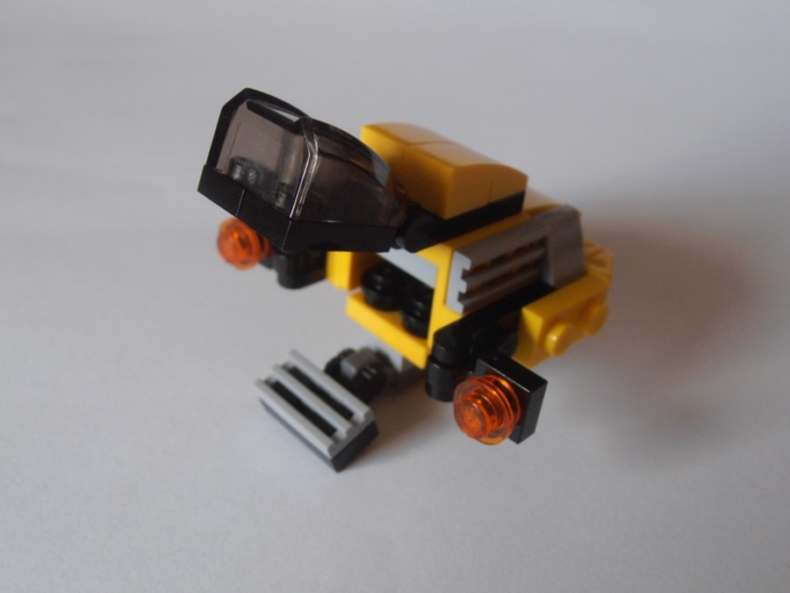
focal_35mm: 37
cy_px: 296
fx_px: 844
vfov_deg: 38.7
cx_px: 395
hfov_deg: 50.1
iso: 125
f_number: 3.9
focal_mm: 6.61
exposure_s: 1/20
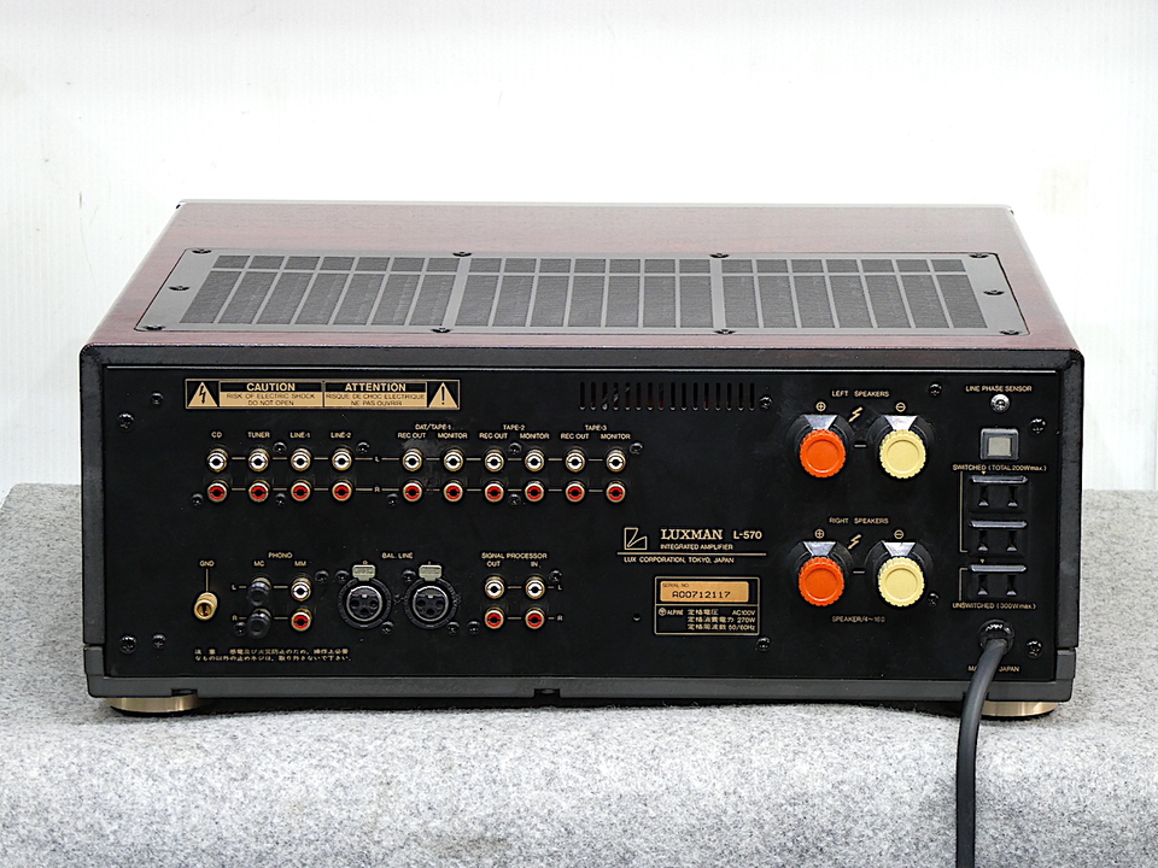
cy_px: 434
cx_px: 579
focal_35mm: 135
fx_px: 4516
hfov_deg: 14.6
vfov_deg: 11.0
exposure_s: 1/8
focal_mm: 24.2
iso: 200
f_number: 5.3
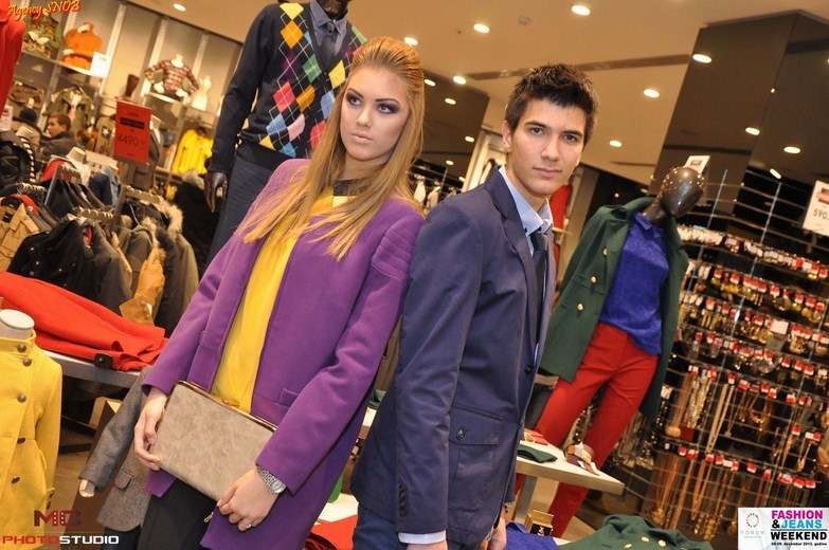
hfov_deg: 38.9
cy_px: 275
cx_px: 414
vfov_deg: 26.4
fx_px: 1173
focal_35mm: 51
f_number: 4.2
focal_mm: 34
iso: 1600
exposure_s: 1/80
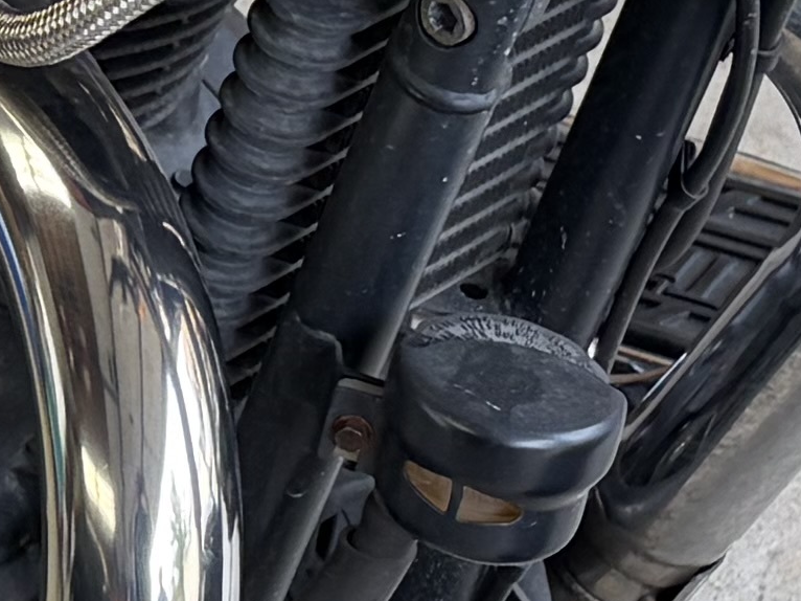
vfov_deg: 7.6
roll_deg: +9.9
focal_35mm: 194
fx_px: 4488
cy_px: 44
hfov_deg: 10.0
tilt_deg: -39.9
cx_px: -284
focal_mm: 5.96
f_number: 1.6
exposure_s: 1/122
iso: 125
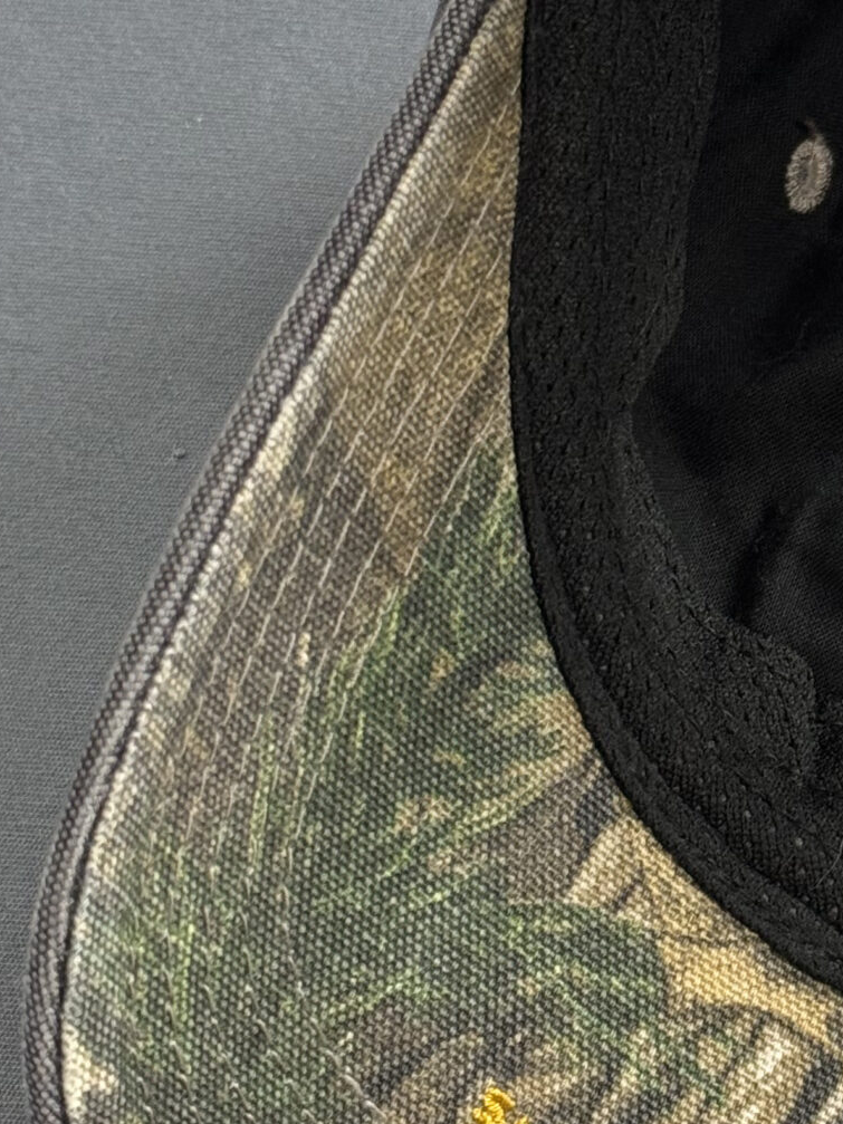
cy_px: 679
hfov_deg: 12.0
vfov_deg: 16.1
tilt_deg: -65.5
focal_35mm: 122
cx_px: 922
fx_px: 3962
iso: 250
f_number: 1.78
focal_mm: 6.76
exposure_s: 1/60
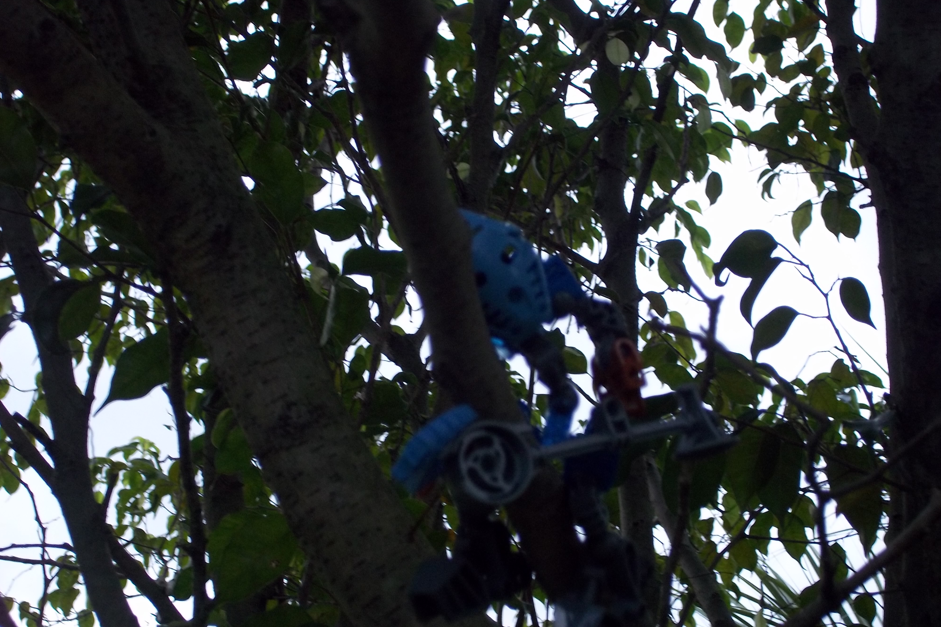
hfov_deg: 27.7
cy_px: 336
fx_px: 1908
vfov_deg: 18.7
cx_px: 471
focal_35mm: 73
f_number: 4.4
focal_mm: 12.5
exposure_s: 1/30
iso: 160
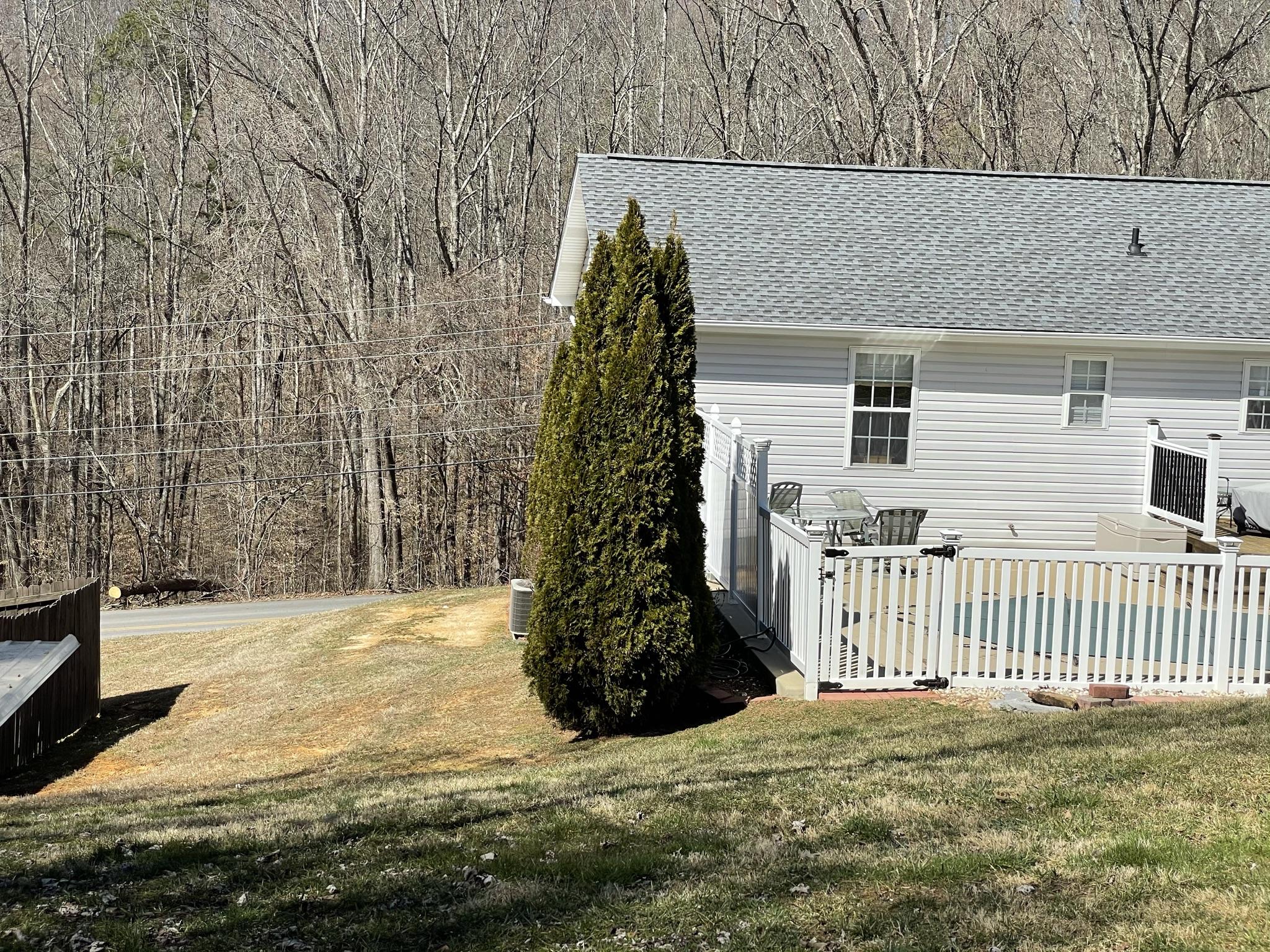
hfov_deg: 36.8
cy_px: 476
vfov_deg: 28.0
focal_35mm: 52
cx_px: 635
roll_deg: -2.1
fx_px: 1908
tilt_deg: -5.5
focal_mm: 6
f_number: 2
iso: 25
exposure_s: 1/1410
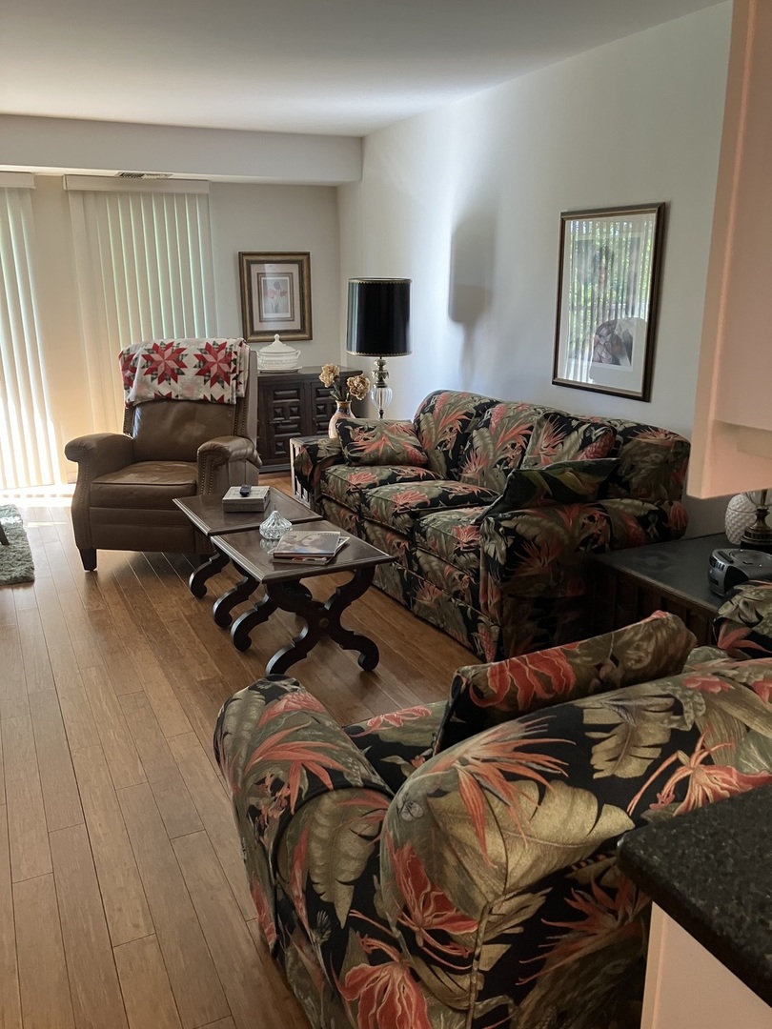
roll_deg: -0.9
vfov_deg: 63.4
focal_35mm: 28
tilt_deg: -14.2
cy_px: 514
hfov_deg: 49.7
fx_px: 833
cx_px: 386
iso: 200
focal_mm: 3.99
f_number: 1.8
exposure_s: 1/60
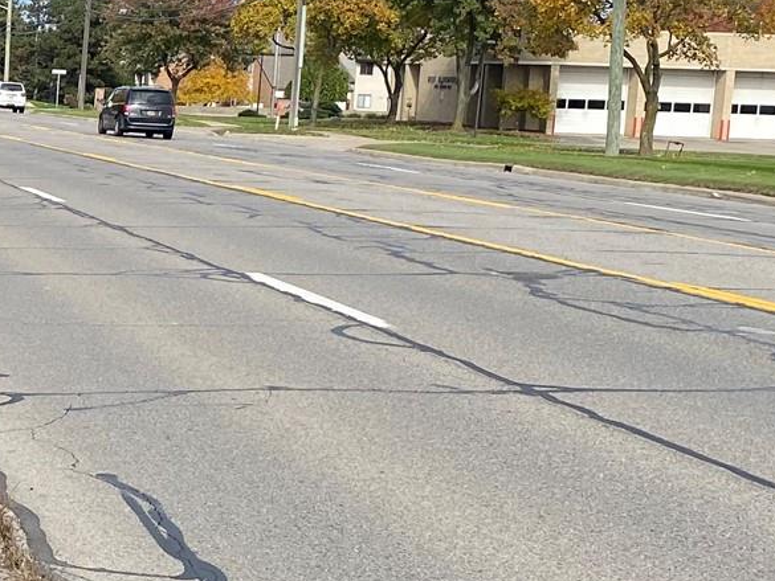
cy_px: 365
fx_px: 2038
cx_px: -203
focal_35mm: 91
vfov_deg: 16.2
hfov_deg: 20.0
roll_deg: -0.1
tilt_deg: -7.2
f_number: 1.8
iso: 32
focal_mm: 4.25
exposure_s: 1/1898
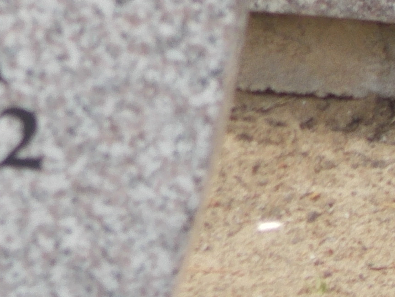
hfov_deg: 5.3
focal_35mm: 373
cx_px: 23
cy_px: -141
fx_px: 4257
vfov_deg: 4.0
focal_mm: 17.6
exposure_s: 1/125
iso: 80
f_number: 5.5
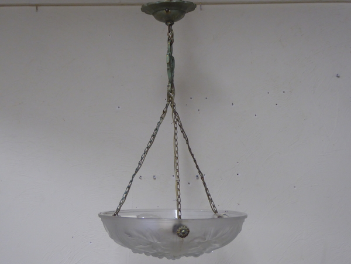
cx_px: 176
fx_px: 659
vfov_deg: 22.6
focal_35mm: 65
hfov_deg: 29.8
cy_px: 132
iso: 400
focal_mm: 10.9
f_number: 4.3
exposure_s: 1/20
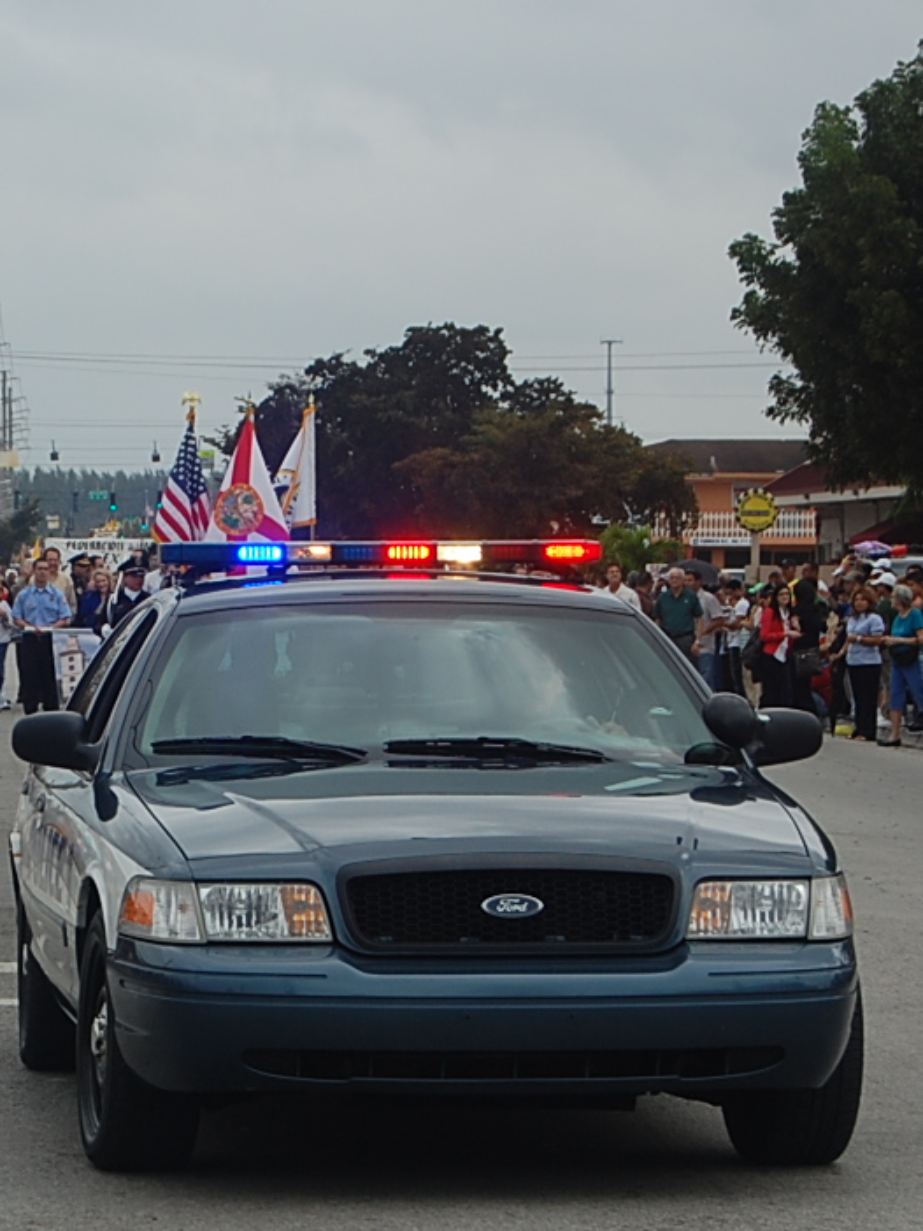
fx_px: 6043
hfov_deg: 8.7
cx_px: 53
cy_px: 746
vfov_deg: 11.6
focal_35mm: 170
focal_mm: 55
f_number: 9
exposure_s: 1/320
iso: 200
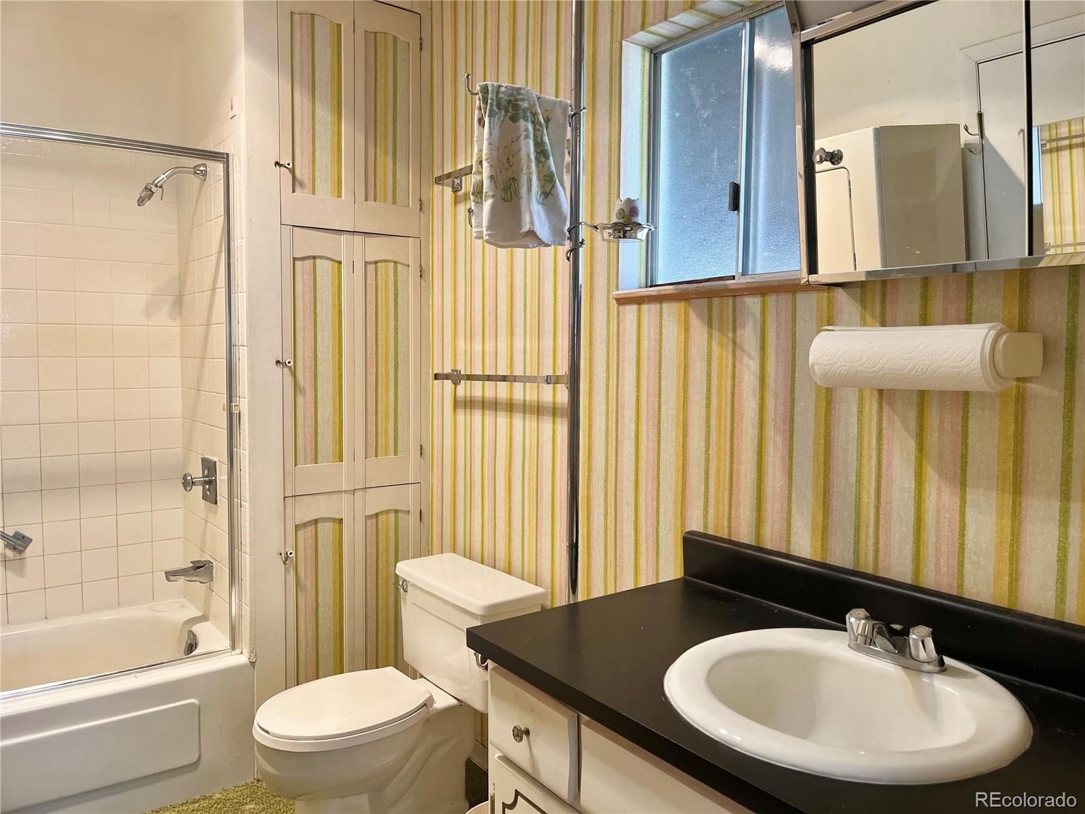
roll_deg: -0.1
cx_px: 542
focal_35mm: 26
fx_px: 815
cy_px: 407
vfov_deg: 53.1
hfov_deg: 67.3
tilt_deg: -3.5
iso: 125
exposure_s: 1/120
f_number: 1.6
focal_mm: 5.1
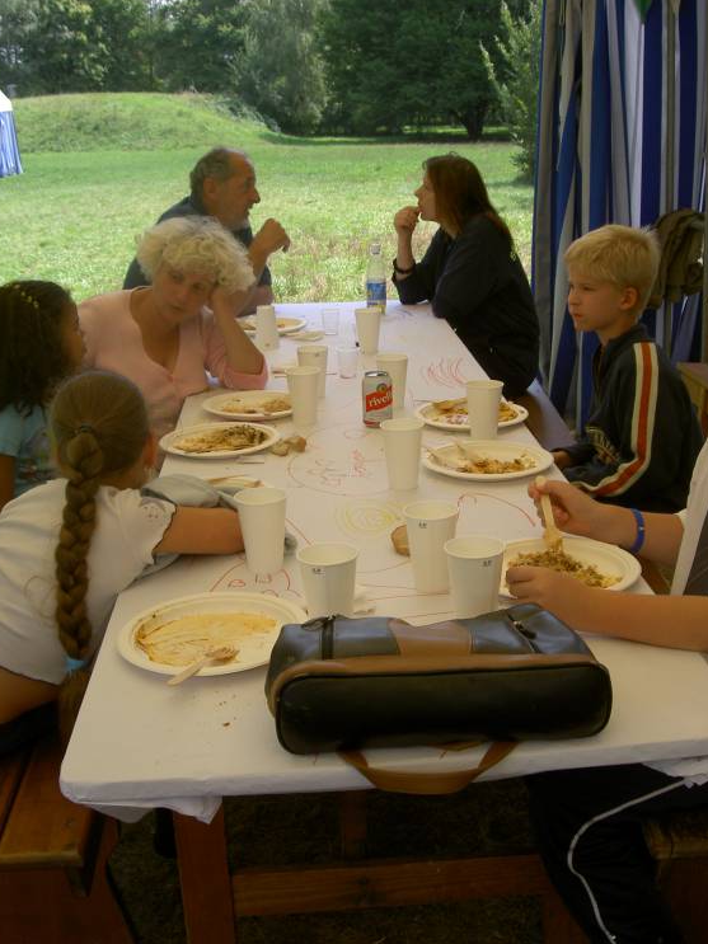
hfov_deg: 34.3
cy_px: 478
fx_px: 1146
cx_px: 361
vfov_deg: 44.8
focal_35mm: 42
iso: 100
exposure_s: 1/125
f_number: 4.7
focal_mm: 8
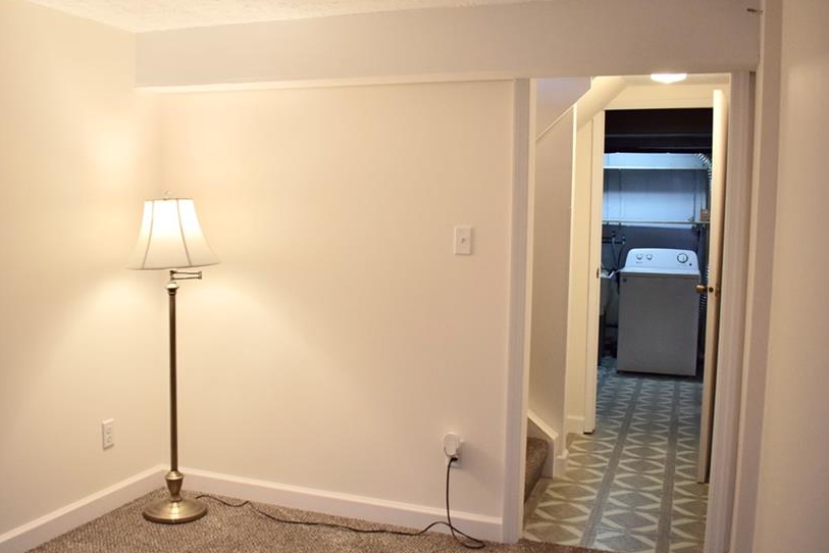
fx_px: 783
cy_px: 275
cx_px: 357
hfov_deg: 55.6
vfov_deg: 38.9
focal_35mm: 34
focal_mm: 18
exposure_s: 1/60
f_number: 4
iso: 450
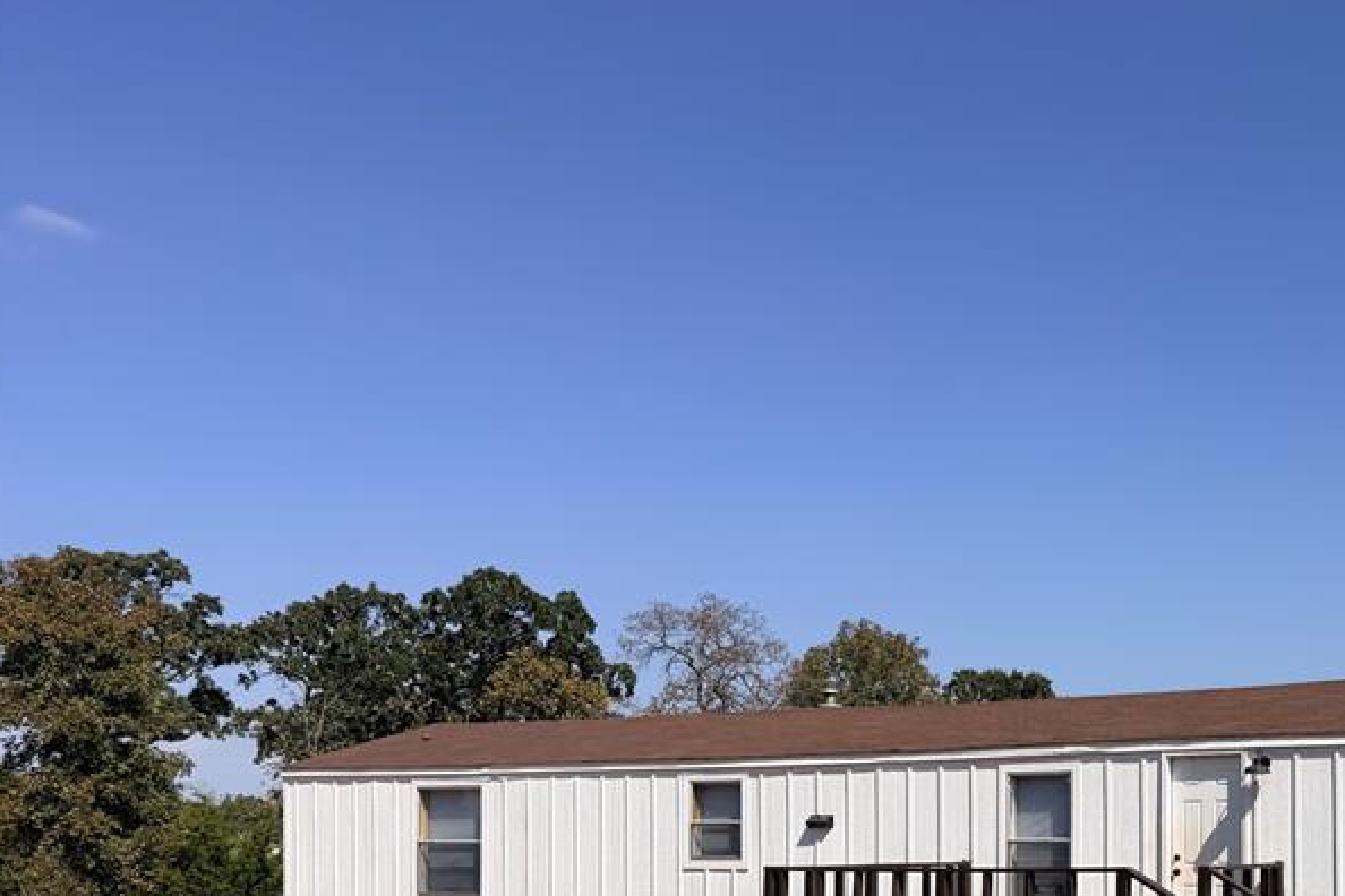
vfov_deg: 29.6
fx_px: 1606
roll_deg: +0.5
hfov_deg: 42.6
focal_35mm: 43
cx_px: 1143
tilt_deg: +0.6
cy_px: 846
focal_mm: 6.76
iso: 80
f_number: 1.78
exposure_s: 1/8130
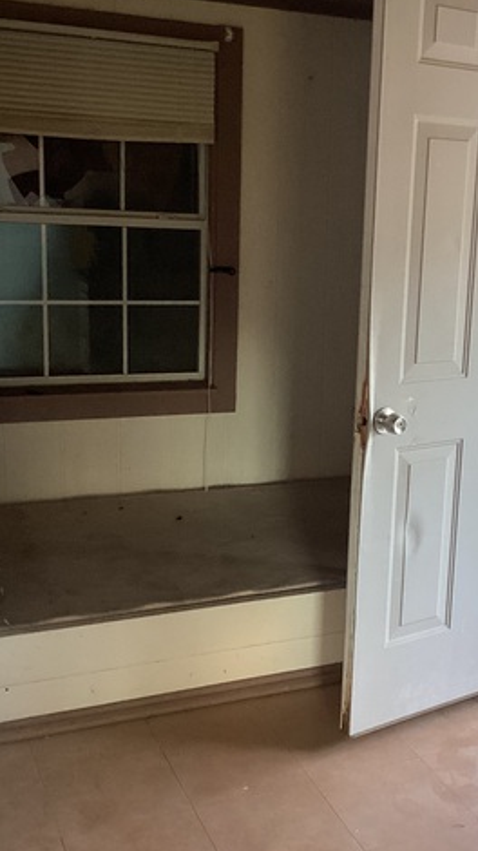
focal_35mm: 46
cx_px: 377
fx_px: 1038
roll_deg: -3.9
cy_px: 422
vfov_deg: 44.6
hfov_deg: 25.5
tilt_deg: -13.3
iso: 125
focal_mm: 3.3
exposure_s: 1/60
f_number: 2.4
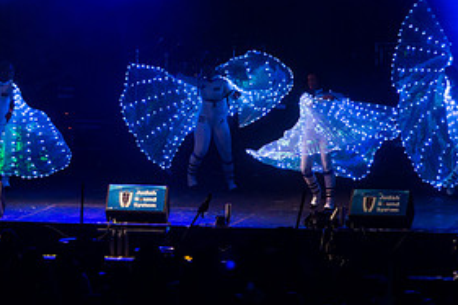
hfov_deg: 5.7
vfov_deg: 3.8
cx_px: 78
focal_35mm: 361
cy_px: 60
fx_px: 4590
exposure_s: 1/200
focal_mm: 175
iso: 4000
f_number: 5.6
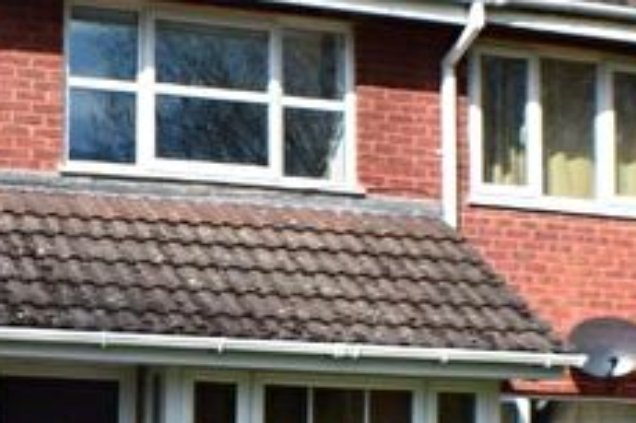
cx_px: -86
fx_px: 2181
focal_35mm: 124
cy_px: 397
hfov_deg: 16.1
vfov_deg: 11.0
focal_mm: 27
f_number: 11
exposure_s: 1/500
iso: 360
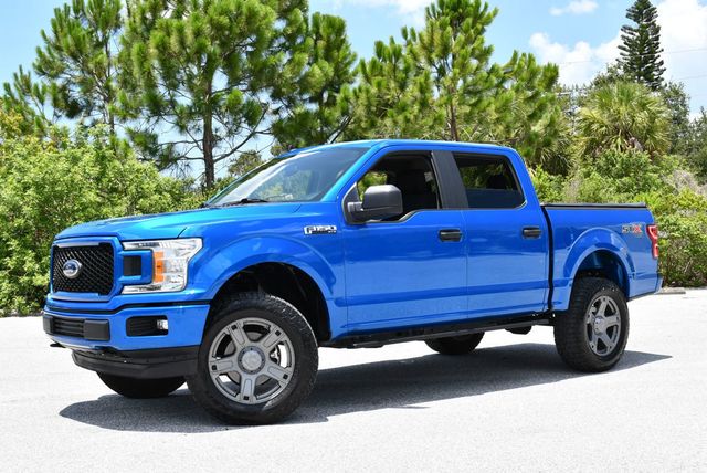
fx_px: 944
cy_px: 236
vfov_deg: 28.1
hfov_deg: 41.1
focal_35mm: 48
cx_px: 354
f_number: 8
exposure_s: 1/250
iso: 160
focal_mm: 24
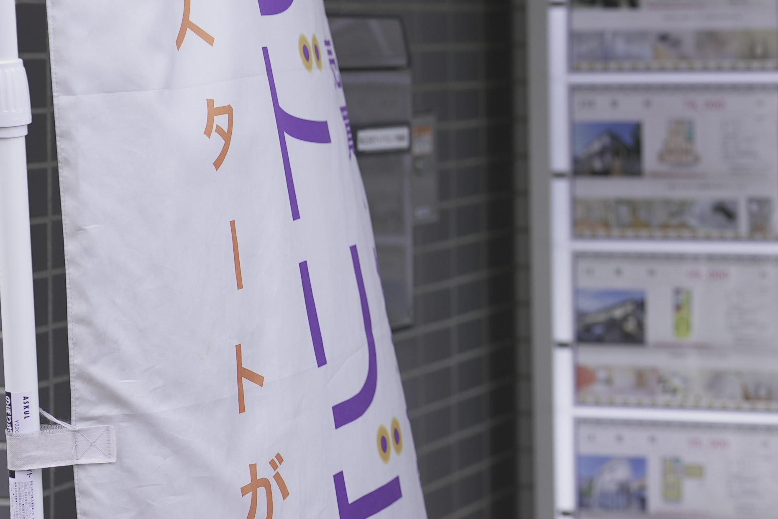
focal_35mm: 114
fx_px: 2465
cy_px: 89
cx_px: 875
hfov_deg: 17.3
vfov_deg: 12.0
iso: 64
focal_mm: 50
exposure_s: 1/100
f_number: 2.8
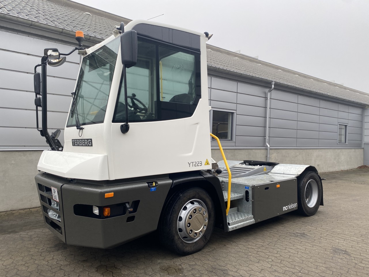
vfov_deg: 53.1
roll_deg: -1.8
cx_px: 184
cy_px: 138
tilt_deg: +0.5
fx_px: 277
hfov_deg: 67.3
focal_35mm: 26
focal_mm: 4.25
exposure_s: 1/173
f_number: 1.8
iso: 32
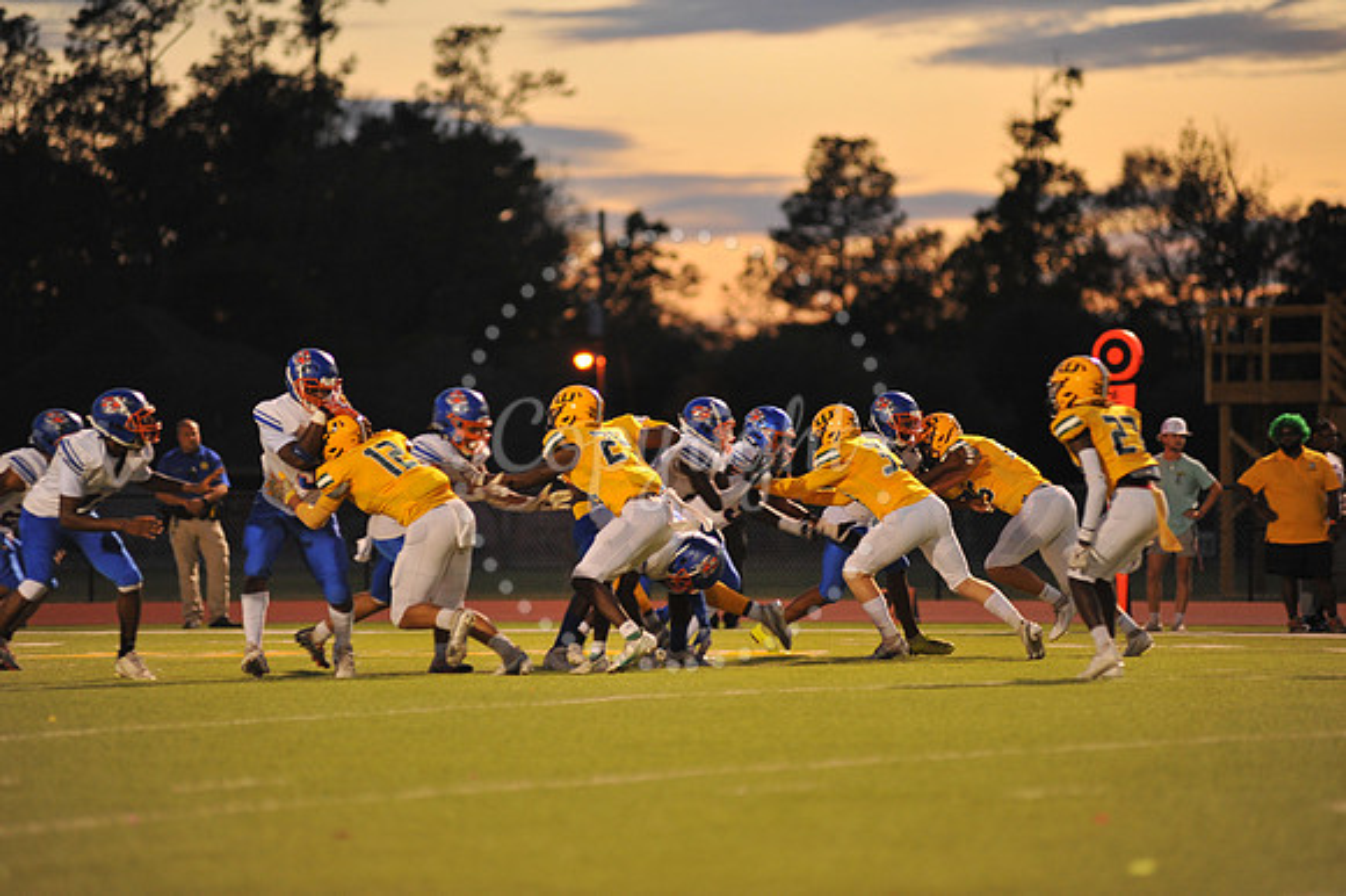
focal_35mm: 200
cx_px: 673
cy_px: 448
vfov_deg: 6.9
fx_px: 7473
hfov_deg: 10.3
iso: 1600
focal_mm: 200
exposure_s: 1/250
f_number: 2.8
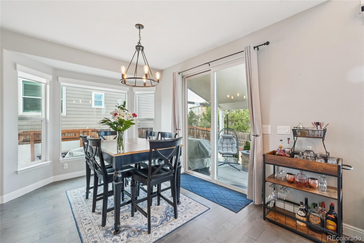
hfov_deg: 100.4
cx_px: 182
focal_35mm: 15
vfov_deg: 77.3
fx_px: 152
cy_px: 122
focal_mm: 10
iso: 800
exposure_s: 1/10
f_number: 8
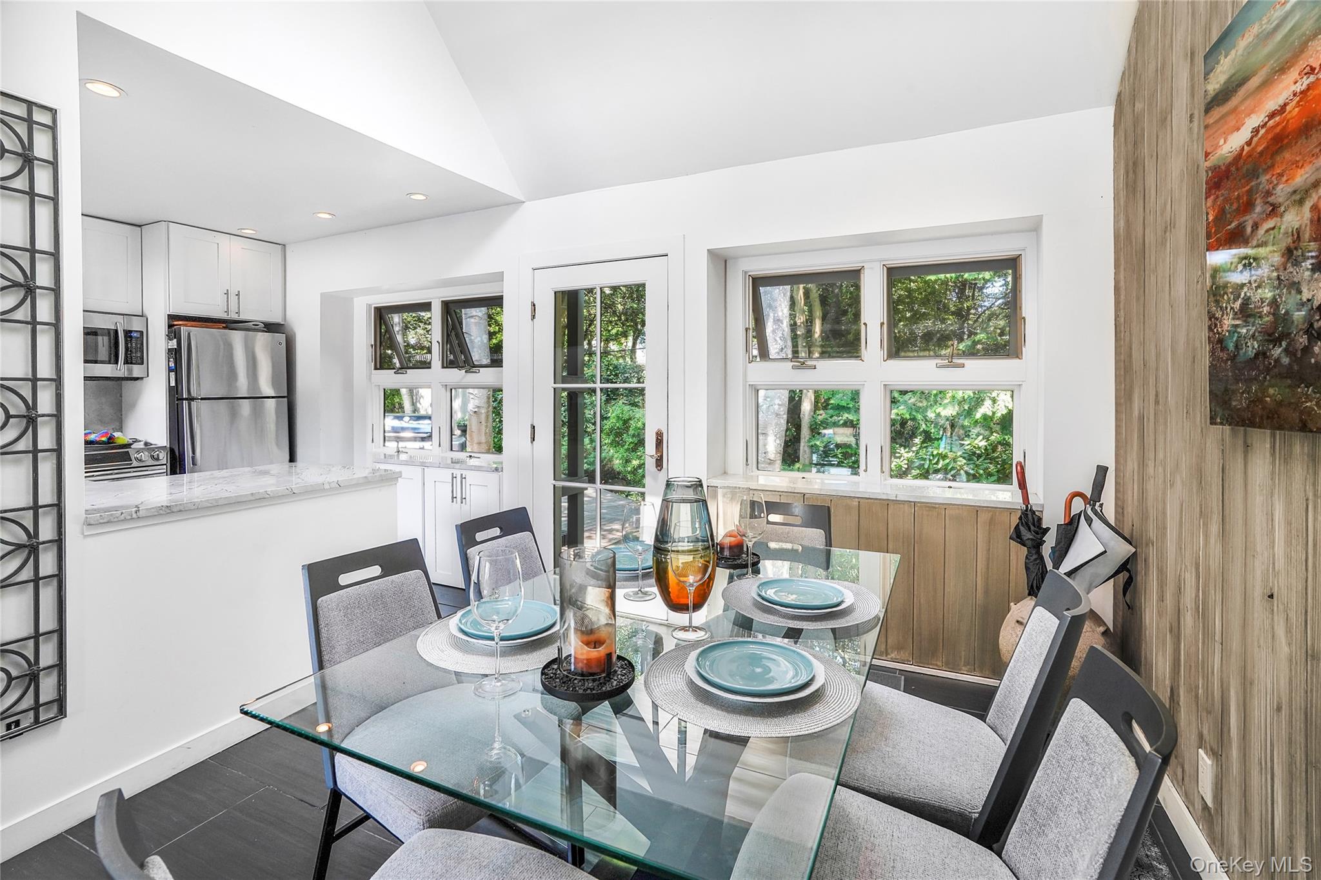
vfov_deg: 73.7
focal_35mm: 16
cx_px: 660
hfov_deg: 96.8
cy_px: 440
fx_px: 587
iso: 200
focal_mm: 16
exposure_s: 1/5
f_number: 10
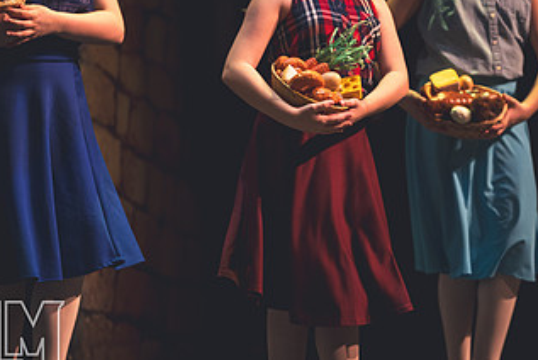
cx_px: 373
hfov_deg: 7.8
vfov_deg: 5.2
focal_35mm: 265
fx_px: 3964
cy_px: 142
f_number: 2.8
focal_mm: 145
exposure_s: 1/250
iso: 2200
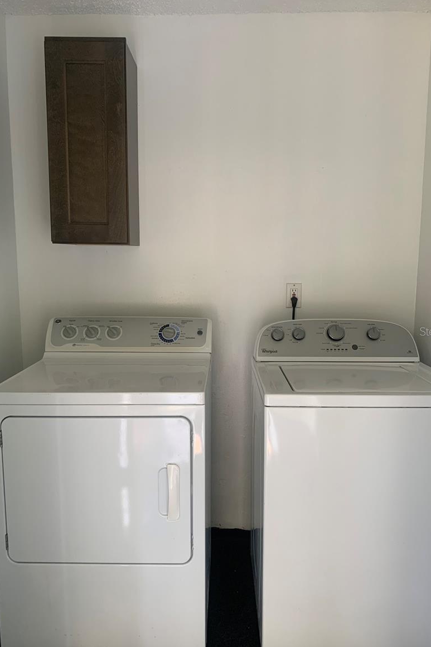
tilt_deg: -7.1
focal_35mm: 28
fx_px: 503
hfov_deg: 46.4
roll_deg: +0.1
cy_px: 331
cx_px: 221
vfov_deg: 65.5
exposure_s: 1/121
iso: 80
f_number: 1.8
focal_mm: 4.25
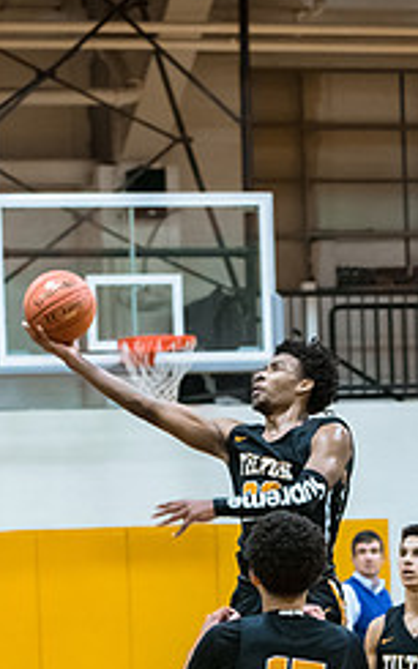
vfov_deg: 9.5
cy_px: 593
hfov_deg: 6.0
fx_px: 3994
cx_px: 186
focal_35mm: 219
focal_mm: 78
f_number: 2.8
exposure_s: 1/400
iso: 3200
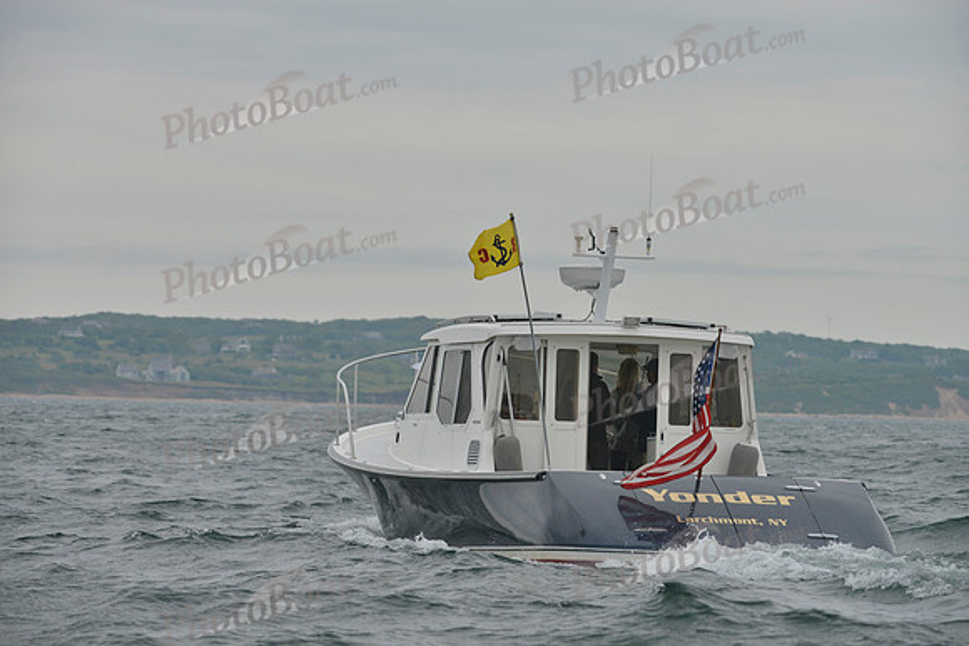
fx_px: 5384
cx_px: 484
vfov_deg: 6.9
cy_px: 323
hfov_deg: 10.3
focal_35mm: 200
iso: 400
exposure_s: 1/800
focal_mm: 200
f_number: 8
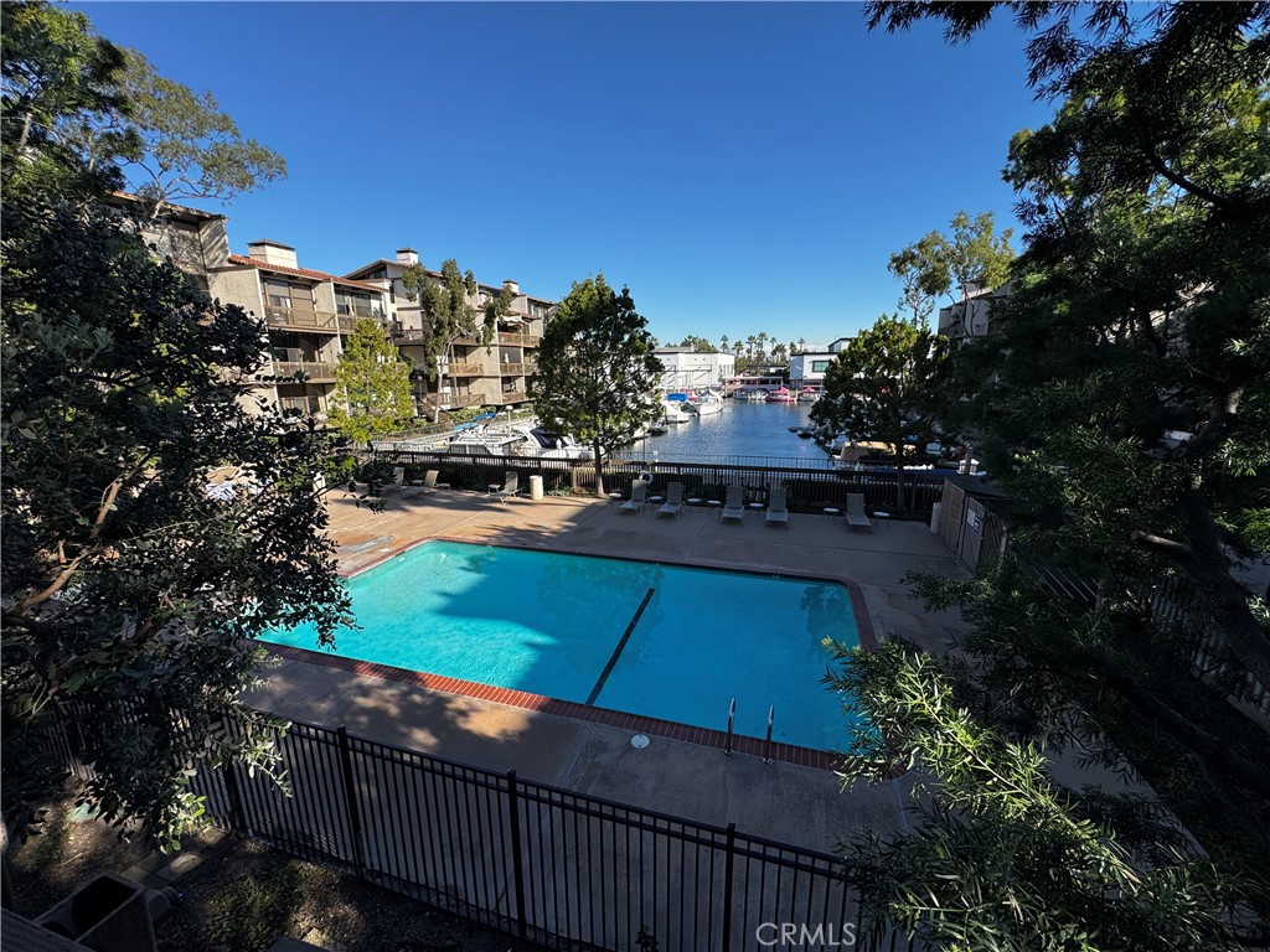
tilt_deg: -12.5
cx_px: 635
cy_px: 476
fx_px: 514
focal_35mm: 14
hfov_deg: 102.1
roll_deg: +1.2
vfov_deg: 85.7
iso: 50
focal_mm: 2.22
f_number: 2.2
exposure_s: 1/1217
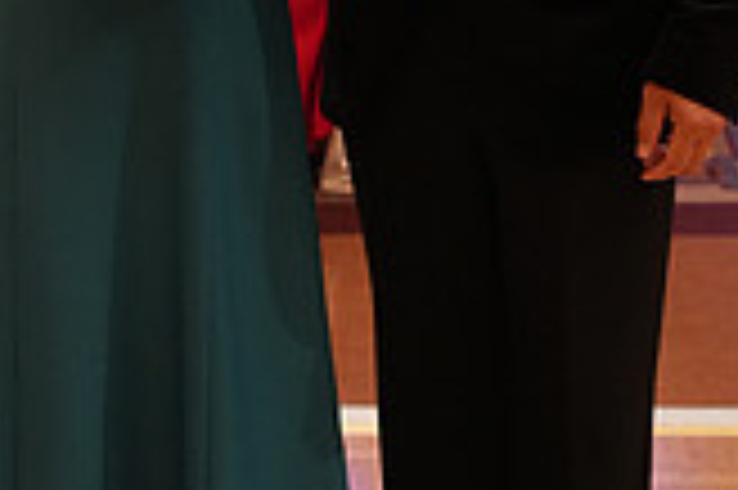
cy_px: -225
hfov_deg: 12.6
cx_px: 331
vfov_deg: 8.2
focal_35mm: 163
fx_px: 3338
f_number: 4
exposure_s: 1/200
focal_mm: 46
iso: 3200
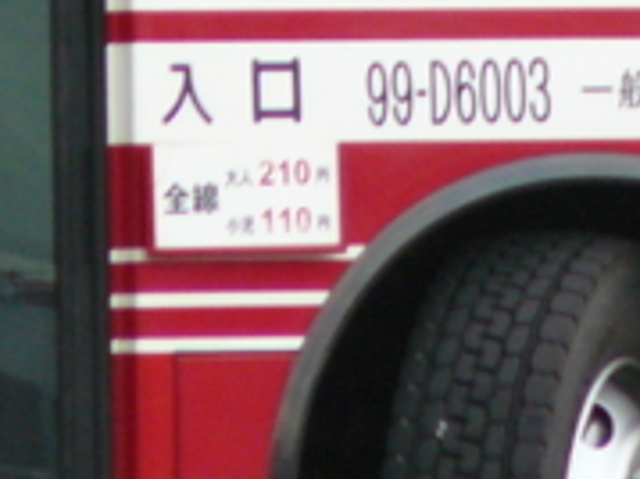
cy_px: -82
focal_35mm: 1742
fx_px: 32185
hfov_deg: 1.1
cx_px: 647
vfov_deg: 0.9
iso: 200
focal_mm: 72
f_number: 3.3
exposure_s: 1/125
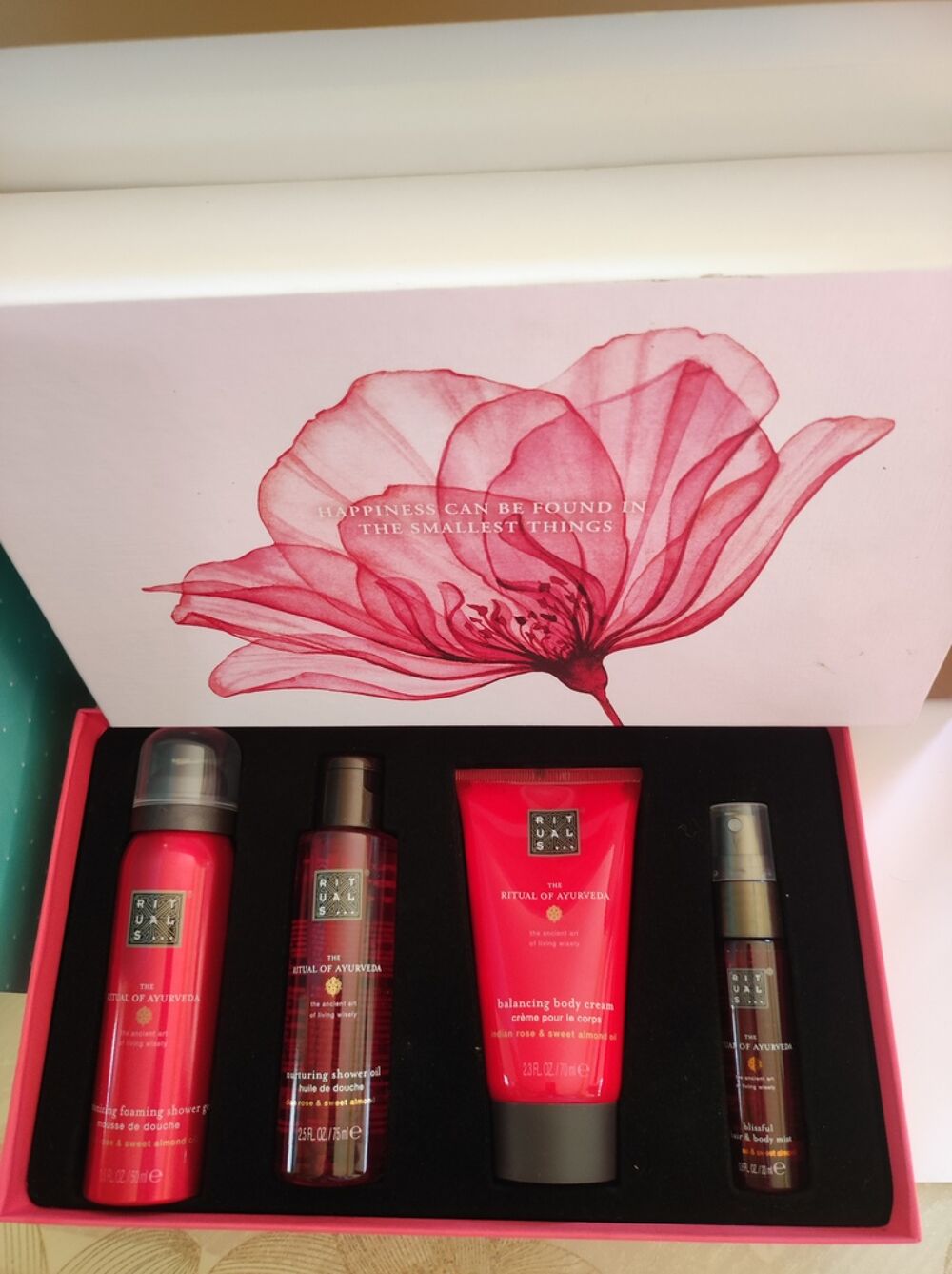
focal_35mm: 25
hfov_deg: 54.8
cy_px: 637
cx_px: 476
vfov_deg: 69.4
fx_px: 918
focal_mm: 4.7
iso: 469
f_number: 1.79
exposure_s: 1/50
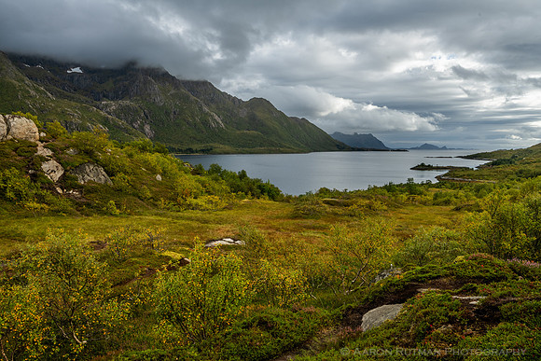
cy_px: 180
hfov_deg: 71.5
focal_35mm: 25
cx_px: 270
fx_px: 376
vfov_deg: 51.3
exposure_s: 1/125
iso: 200
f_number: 10
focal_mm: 25
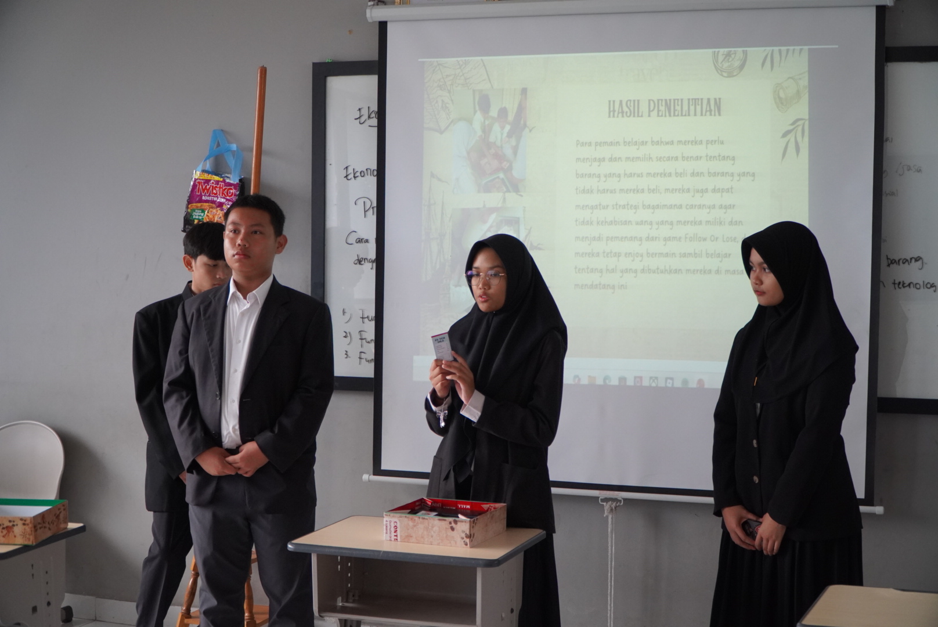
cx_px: 469
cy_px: 314
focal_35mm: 52
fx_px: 1369
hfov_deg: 37.8
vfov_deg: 25.8
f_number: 4
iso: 1600
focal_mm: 35
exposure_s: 1/160
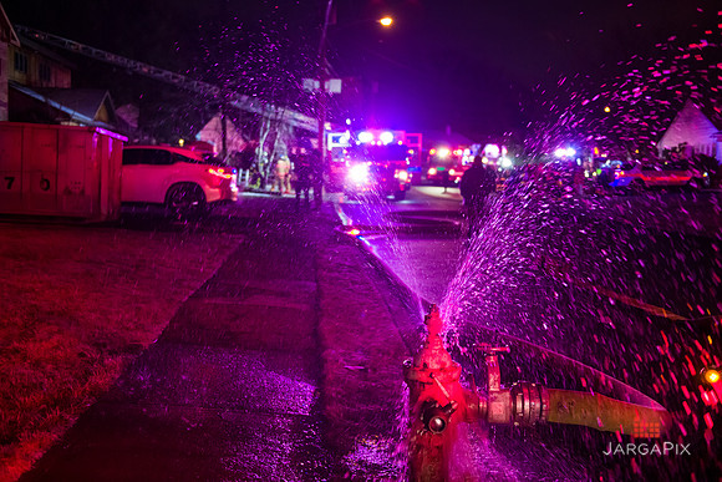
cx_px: 361
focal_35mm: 38
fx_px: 762
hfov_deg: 50.7
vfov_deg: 35.1
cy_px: 241
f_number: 3.2
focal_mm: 38
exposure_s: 1/125
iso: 1600
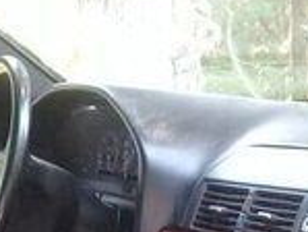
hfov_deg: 14.3
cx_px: 225
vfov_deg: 10.1
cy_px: 455
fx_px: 1220
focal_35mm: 137
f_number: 2.2
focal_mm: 3.3
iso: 100
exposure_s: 1/33
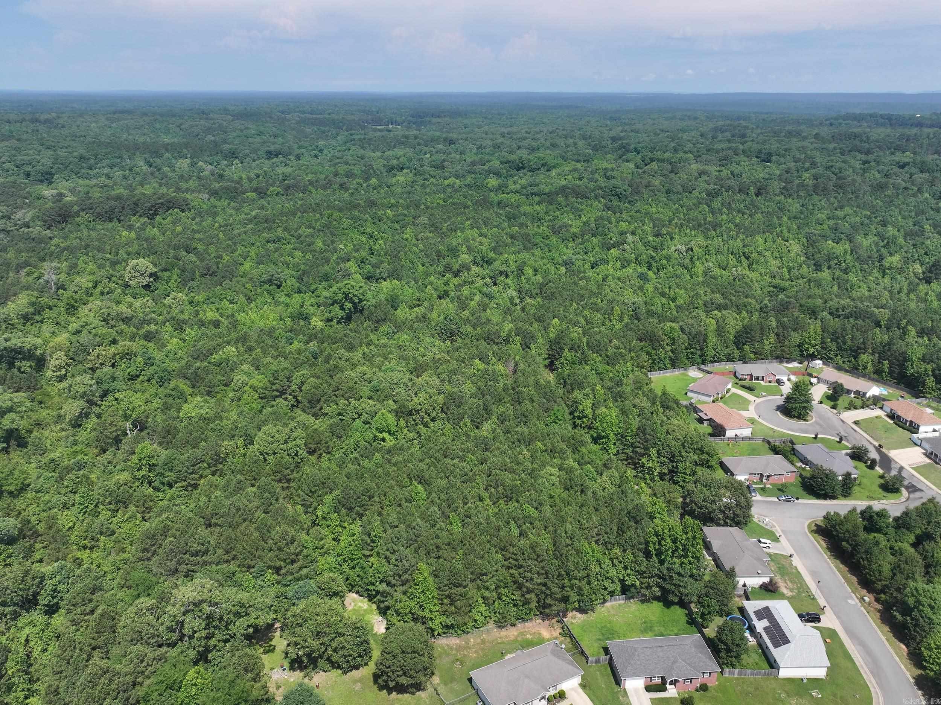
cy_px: 352
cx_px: 470
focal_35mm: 24
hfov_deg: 71.6
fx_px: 652
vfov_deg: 56.8
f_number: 2.8
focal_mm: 12.29
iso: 100
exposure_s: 1/1600
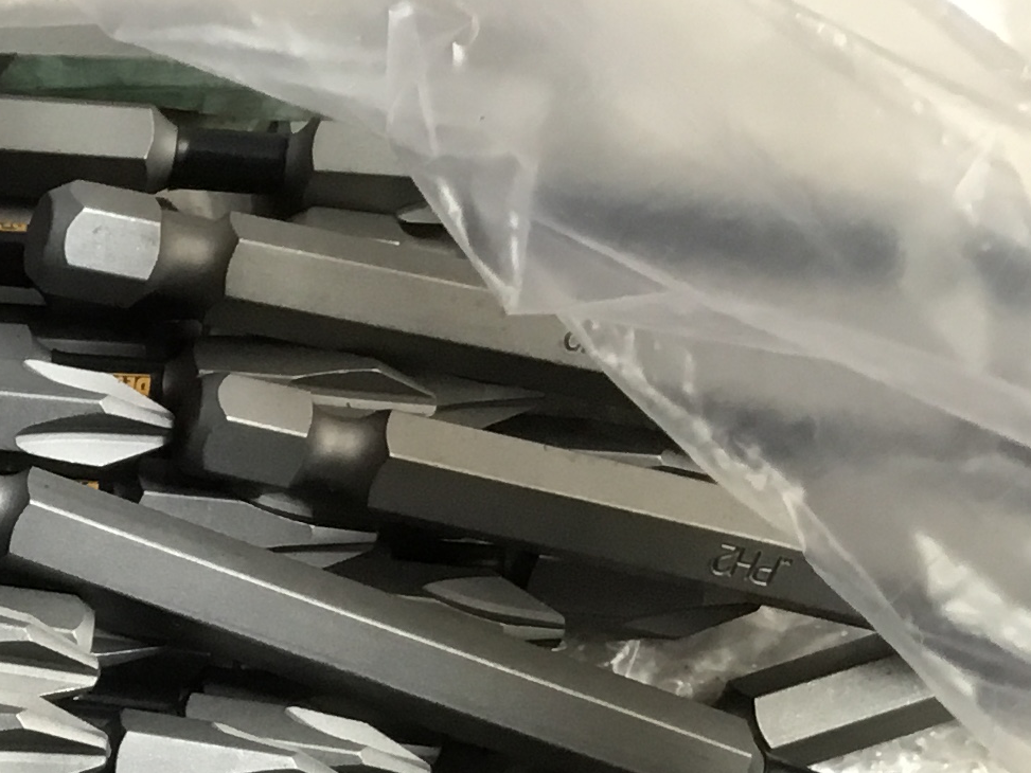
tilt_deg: -82.7
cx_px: -582
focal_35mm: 104
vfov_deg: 13.6
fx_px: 3098
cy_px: 1074
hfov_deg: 16.9
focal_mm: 3.3
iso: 40
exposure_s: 1/33
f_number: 2.4
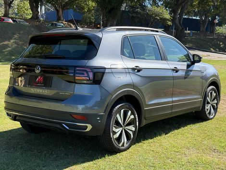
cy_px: 85
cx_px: 113
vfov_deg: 30.3
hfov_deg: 39.6
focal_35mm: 48
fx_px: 314
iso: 100
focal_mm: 6.76
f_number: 1.78
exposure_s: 1/2088
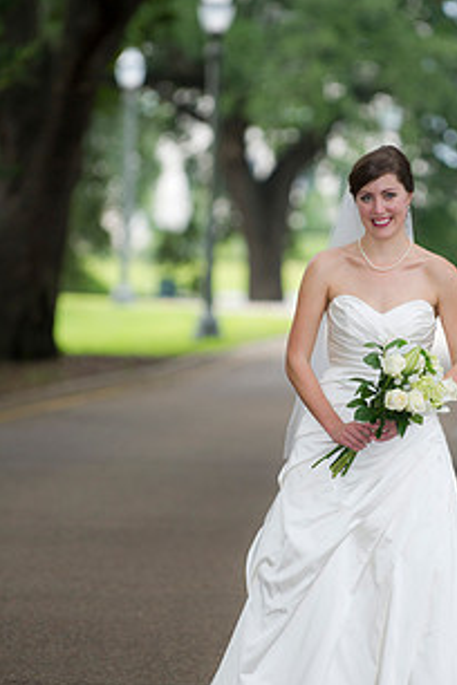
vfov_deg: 8.0
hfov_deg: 5.3
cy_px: 354
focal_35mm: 257
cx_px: 297
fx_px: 4893
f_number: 2.8
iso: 400
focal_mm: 175
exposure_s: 1/250
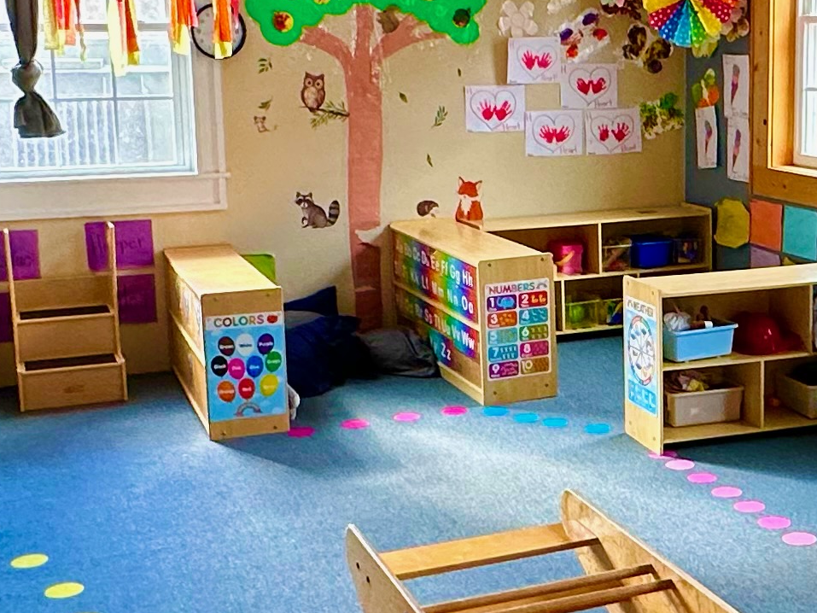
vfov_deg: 24.8
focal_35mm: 59
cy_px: 269
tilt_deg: -10.8
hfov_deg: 32.2
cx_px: 602
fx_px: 1393
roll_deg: +0.8
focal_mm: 2.22
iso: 200
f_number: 2.2
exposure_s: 1/60
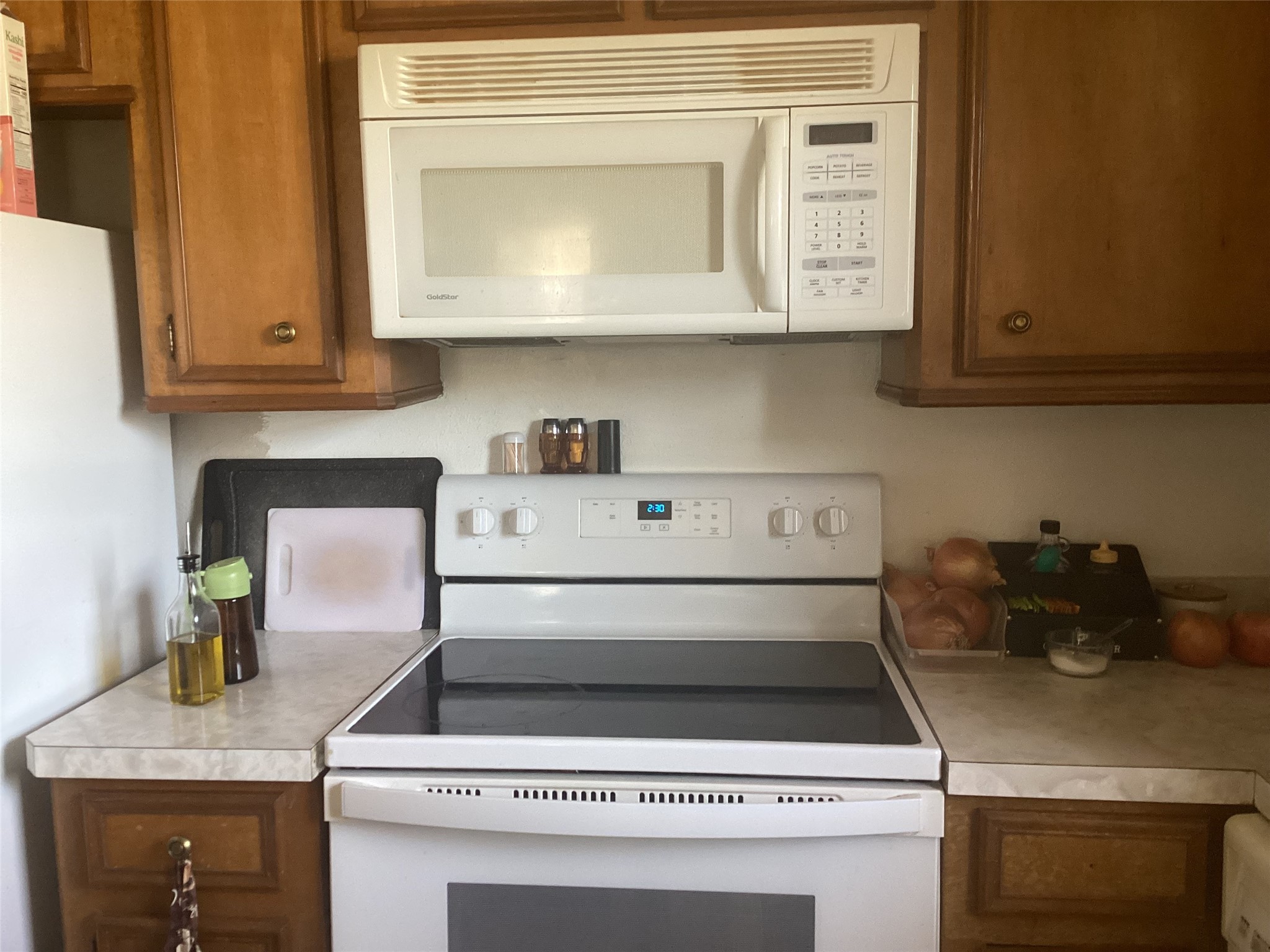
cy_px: 476
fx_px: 1137
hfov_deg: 58.4
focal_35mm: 31
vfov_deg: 45.4
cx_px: 635
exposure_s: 1/60
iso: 250
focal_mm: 3.3
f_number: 2.4
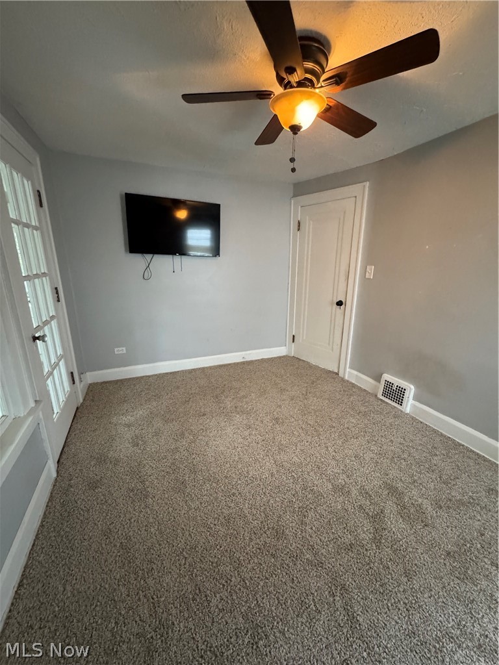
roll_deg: +0.3
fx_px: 269
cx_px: 250
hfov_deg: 85.7
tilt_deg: -14.5
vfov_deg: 102.1
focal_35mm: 14
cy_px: 332
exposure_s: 1/60
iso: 1250
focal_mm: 2.22
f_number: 2.2
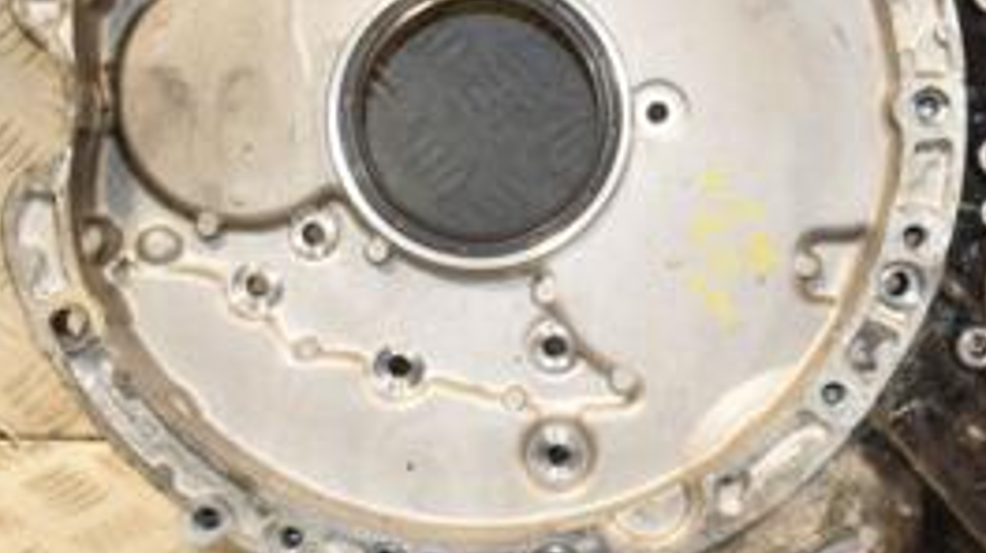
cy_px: 142
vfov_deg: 12.9
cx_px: 631
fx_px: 2429
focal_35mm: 93
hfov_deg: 22.9
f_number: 6.3
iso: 800
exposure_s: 1/200
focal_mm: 26
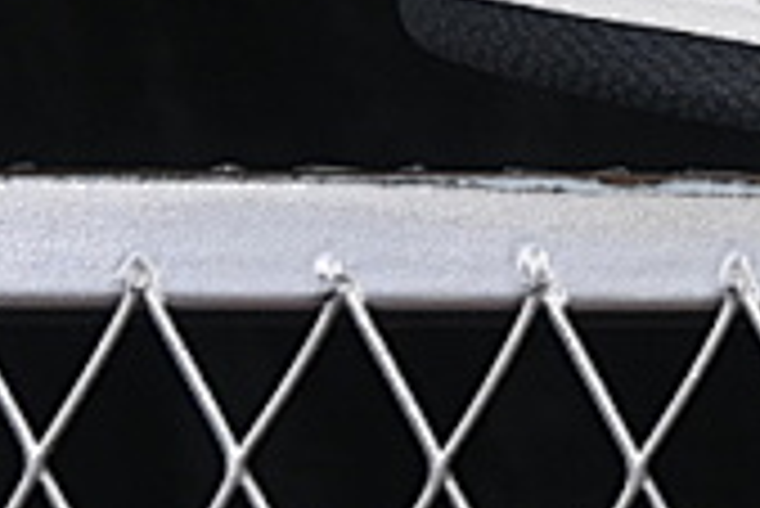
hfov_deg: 5.6
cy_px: -564
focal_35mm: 355
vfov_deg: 3.8
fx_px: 7501
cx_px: 1614
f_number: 6.3
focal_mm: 50
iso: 160
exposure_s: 1/60
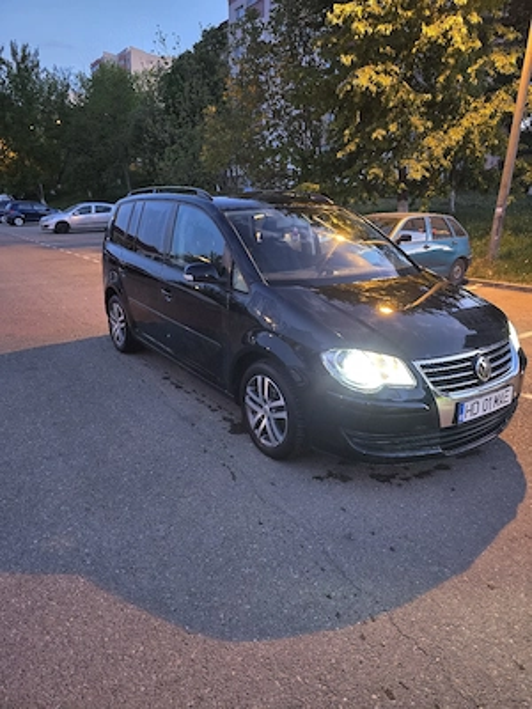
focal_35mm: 23
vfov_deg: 73.9
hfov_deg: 58.9
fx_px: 471
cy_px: 354
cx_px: 266
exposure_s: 1/16.7
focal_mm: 6.3
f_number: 1.7
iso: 1250
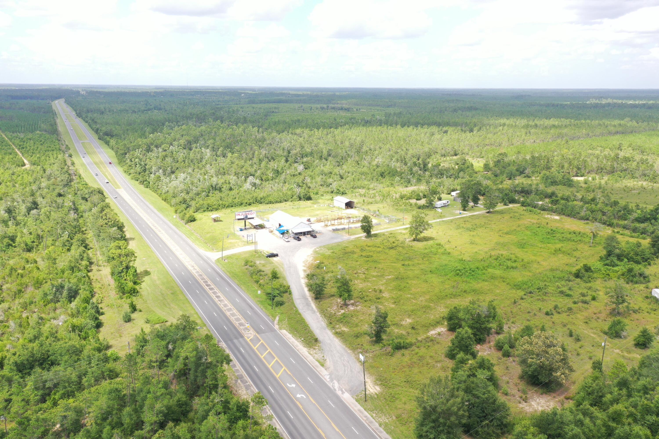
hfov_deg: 65.5
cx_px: 330
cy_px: 220
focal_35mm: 28
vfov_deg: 46.4
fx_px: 513
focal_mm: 10.26
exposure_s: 1/200
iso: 100
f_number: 5
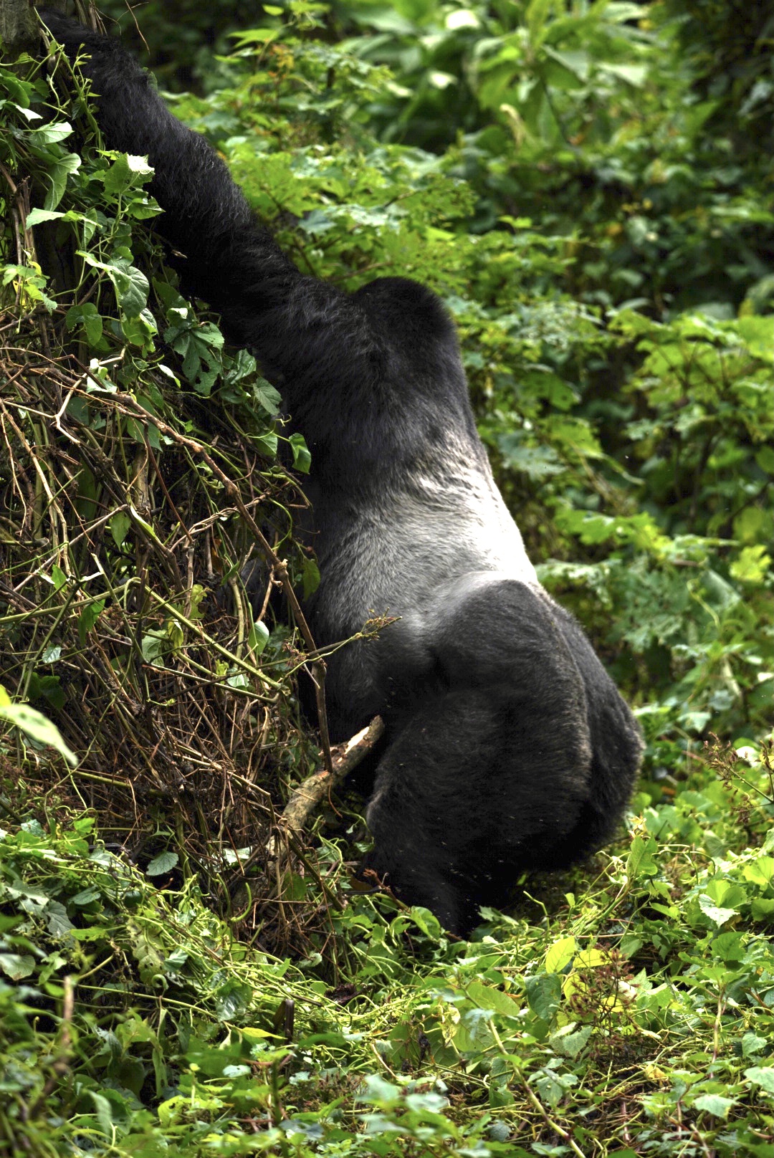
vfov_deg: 13.3
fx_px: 4958
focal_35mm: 154
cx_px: 387
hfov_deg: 8.9
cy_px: 579
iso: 400
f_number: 5.6
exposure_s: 1/640
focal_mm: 154
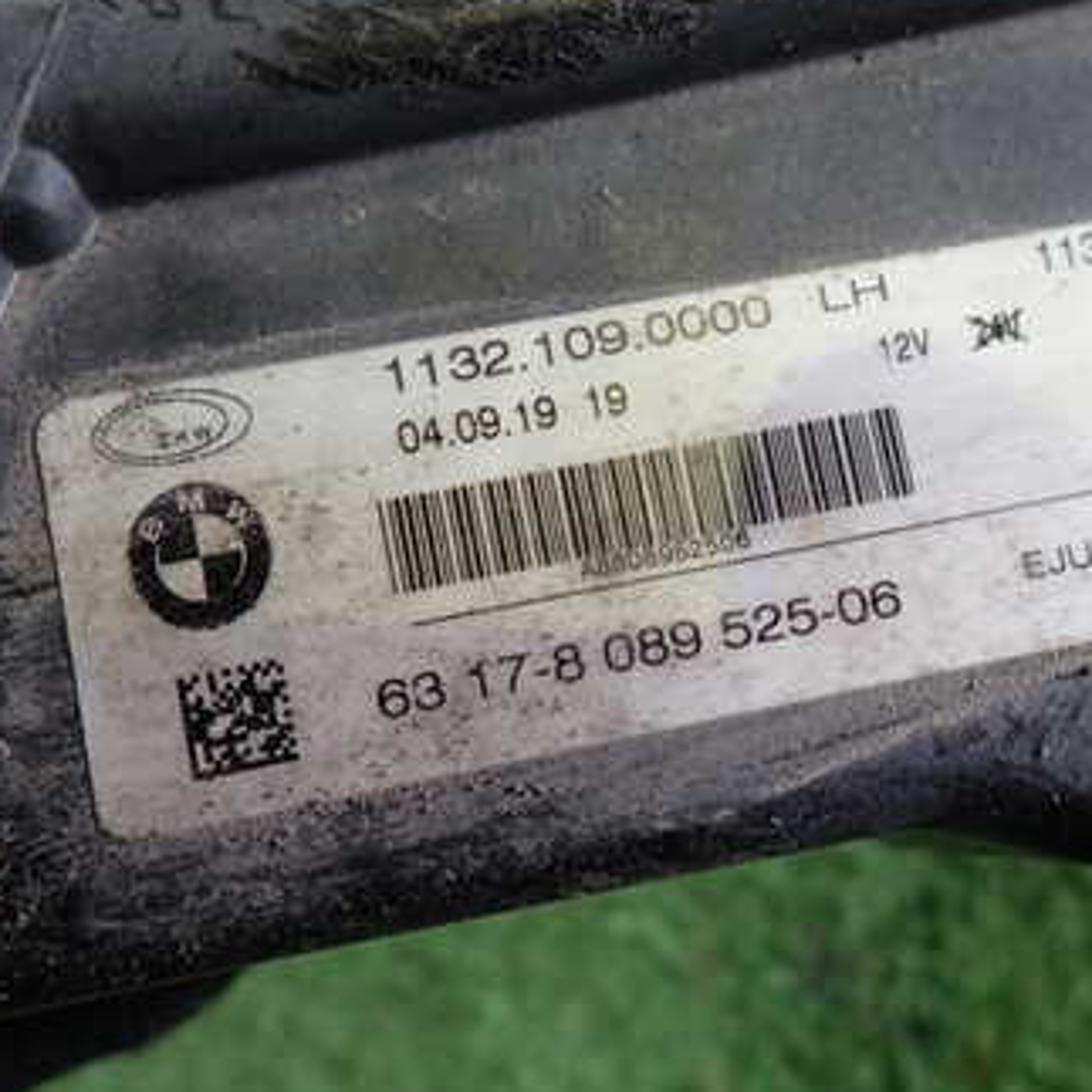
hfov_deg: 40.5
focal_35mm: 41
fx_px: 1463
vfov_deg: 40.9
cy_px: 575
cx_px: 703
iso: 200
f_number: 2
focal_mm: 4.5
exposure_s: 1/40
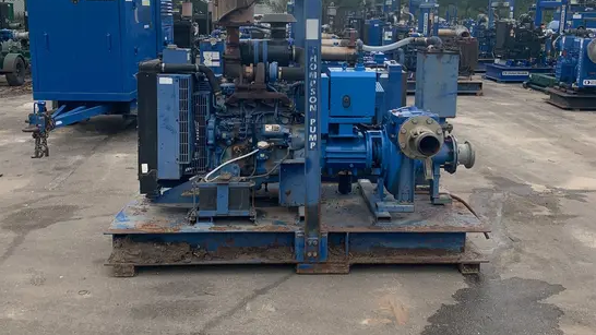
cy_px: 123
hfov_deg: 52.8
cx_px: 299
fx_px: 600
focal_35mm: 38
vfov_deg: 31.0
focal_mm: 4.25
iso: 25
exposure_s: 1/285
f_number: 1.8
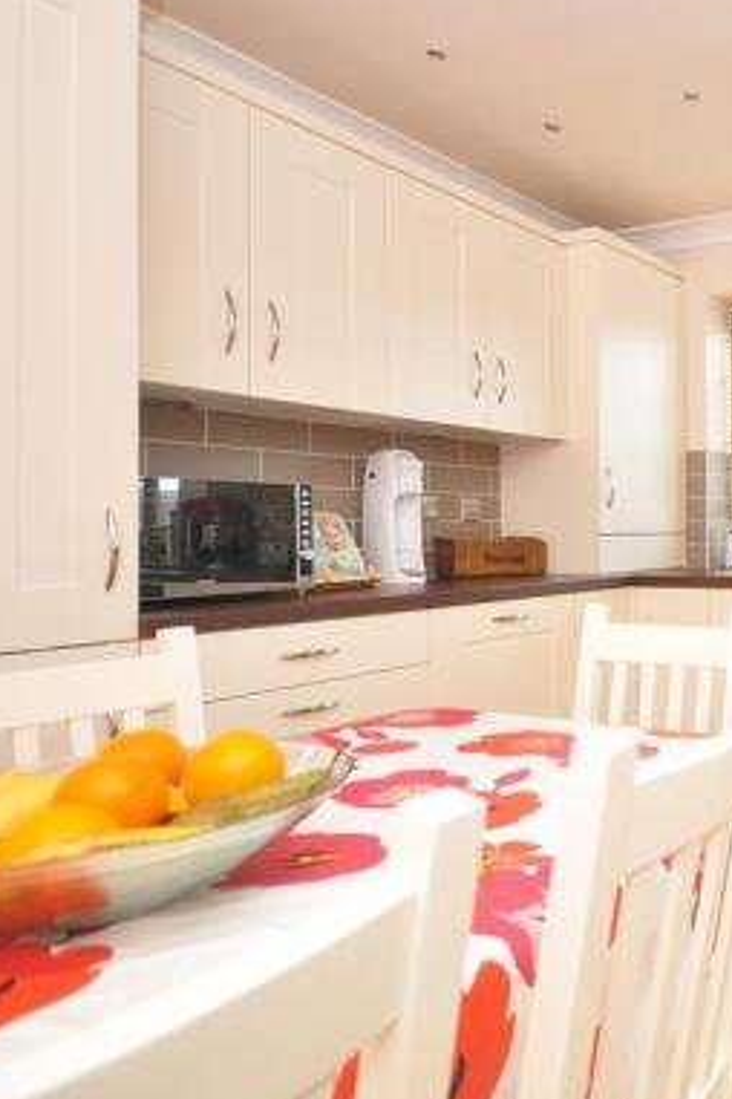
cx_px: 818
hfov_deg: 35.7
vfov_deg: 60.2
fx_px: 945
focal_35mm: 31
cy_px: 505
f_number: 4.5
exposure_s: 1/40
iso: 200
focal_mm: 12
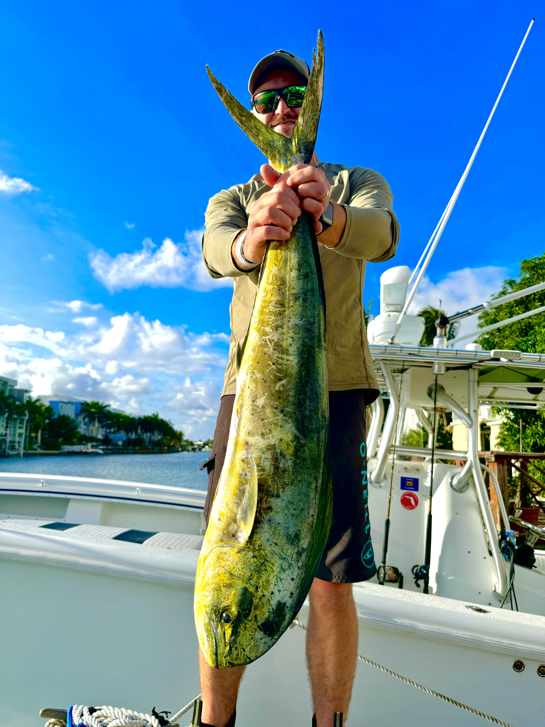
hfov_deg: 56.8
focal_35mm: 24
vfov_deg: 71.6
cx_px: 272
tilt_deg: +8.0
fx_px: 504
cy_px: 364
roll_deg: -2.2
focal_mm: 6.76
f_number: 1.78
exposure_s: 1/4608
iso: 80
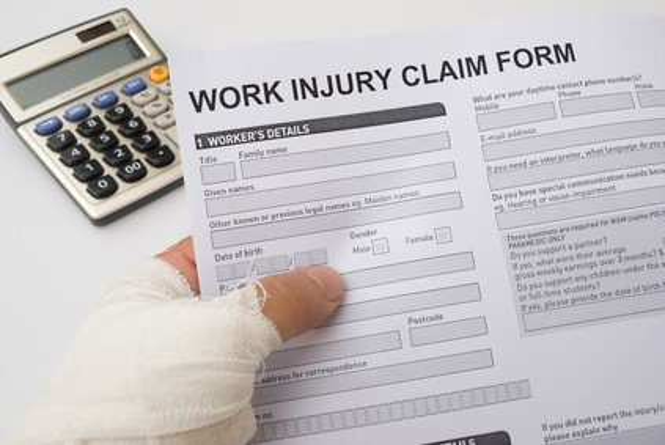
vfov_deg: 33.1
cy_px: 222
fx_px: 749
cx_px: 332
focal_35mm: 40
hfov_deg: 47.9
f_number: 13
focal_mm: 27
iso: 100
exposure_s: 1/60
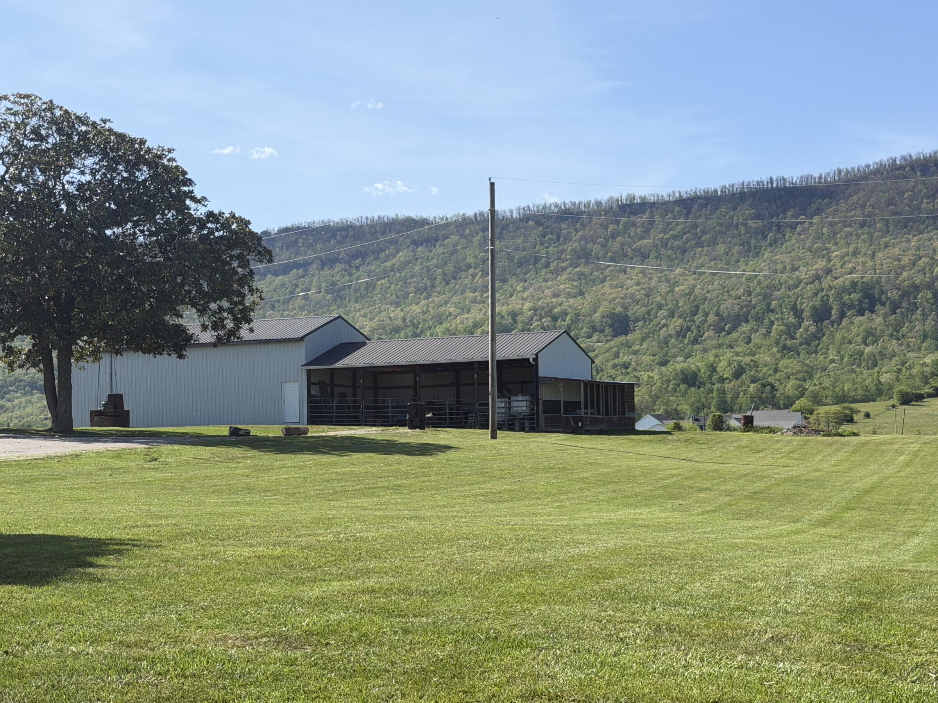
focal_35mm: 60
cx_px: 442
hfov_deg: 32.2
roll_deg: +1.4
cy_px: 401
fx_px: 1626
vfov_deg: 24.4
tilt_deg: +1.8
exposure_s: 1/5208
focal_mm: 6.76
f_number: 1.78
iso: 64
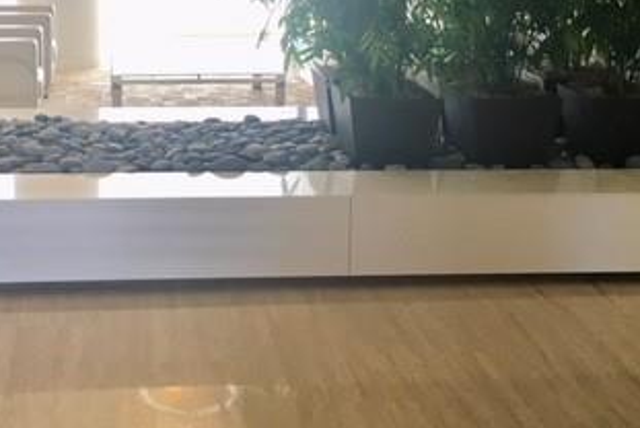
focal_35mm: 62
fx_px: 1103
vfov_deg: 21.3
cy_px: 16
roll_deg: -0.5
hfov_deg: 32.1
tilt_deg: -6.0
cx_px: 214
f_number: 2.2
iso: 32
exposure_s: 1/30
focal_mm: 4.15
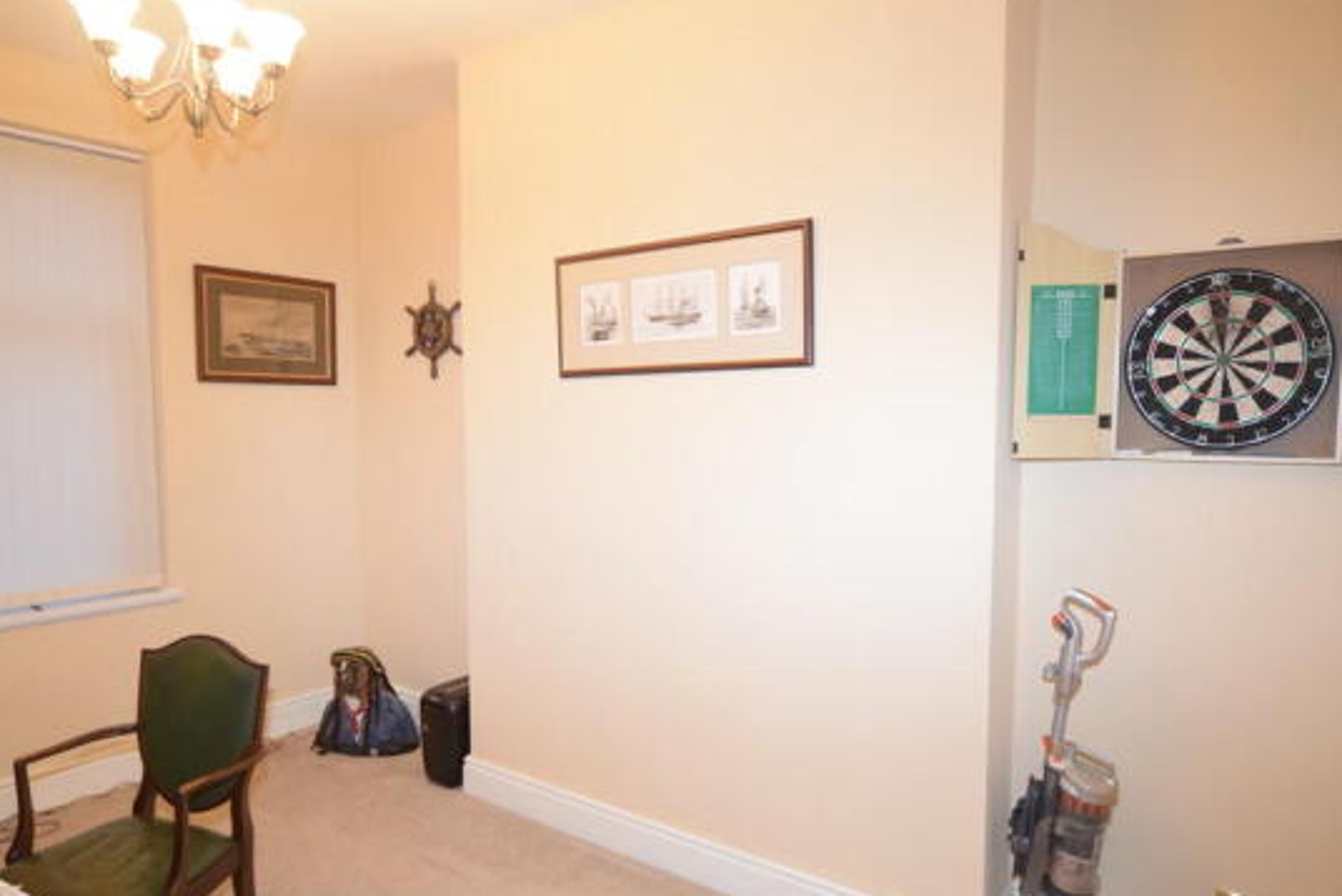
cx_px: 650
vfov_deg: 57.2
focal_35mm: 22
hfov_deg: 78.5
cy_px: 492
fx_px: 821
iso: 2000
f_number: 4.5
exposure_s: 1/60
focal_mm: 12
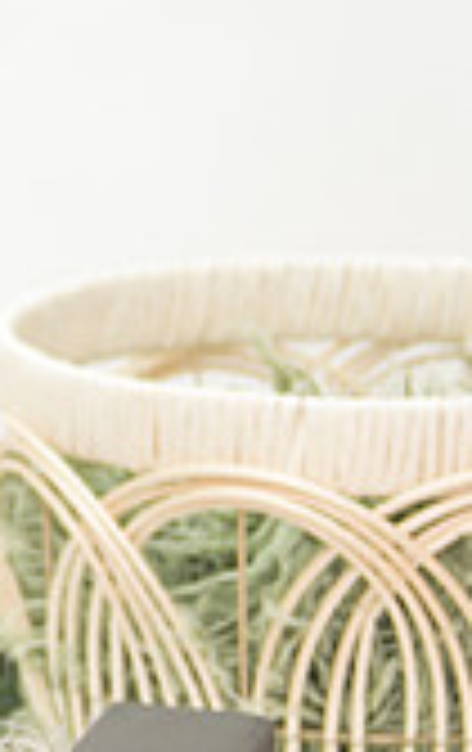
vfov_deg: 10.0
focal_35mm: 209
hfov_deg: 6.0
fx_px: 4283
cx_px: -804
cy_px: 371
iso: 160
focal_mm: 38
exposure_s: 1/200
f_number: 2.8
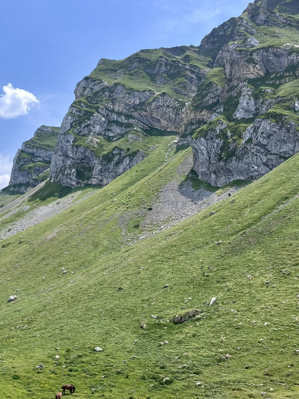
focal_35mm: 42
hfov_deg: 33.4
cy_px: 195
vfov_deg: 44.8
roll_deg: +0.7
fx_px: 484
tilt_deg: +10.7
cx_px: 63
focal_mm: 5.1
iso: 50
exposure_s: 1/5848
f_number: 1.6
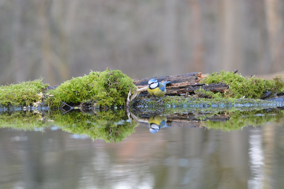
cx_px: 142
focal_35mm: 225
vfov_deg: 6.1
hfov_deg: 9.1
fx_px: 1775
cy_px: 94
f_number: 4.8
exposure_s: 1/125
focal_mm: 150
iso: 900
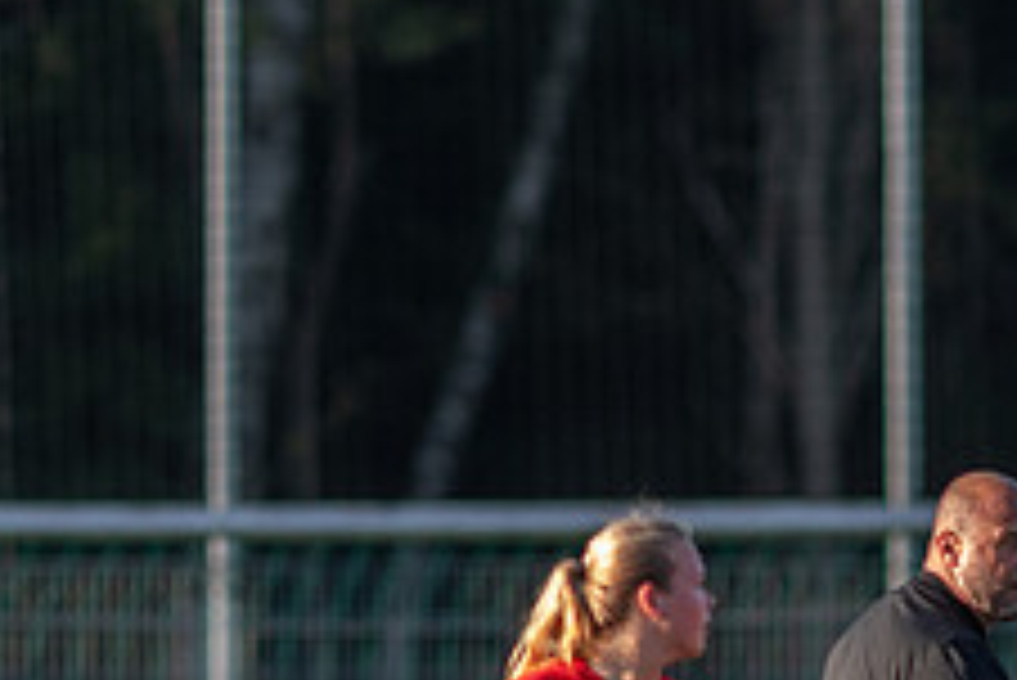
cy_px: 772
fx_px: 33185
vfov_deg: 1.2
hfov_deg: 1.8
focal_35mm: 1174
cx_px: 1044
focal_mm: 300
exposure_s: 1/2000
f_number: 3.2
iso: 560
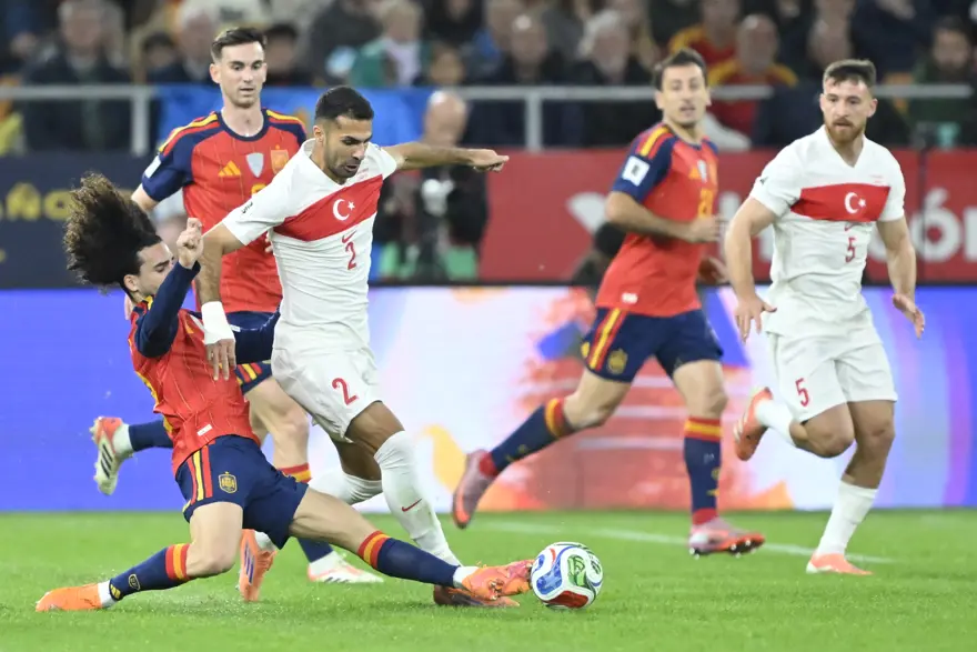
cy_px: 326
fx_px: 10857
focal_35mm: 400
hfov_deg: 5.2
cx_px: 488
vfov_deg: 3.4
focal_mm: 400
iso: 4000
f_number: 2.8
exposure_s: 1/2000
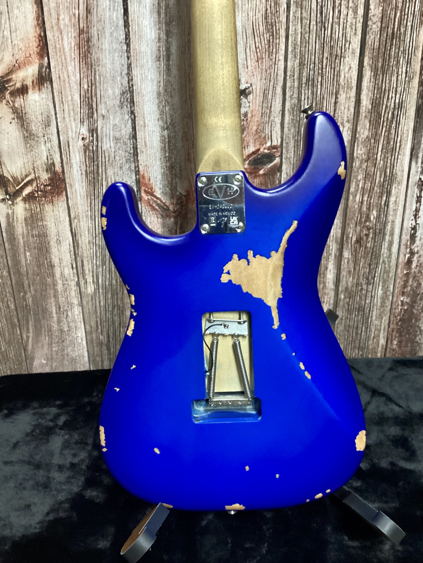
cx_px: 212
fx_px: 505
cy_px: 282
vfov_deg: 58.3
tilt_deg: -26.7
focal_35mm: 31
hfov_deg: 45.5
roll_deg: +1.1
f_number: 2.4
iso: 320
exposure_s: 1/40
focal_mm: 3.3
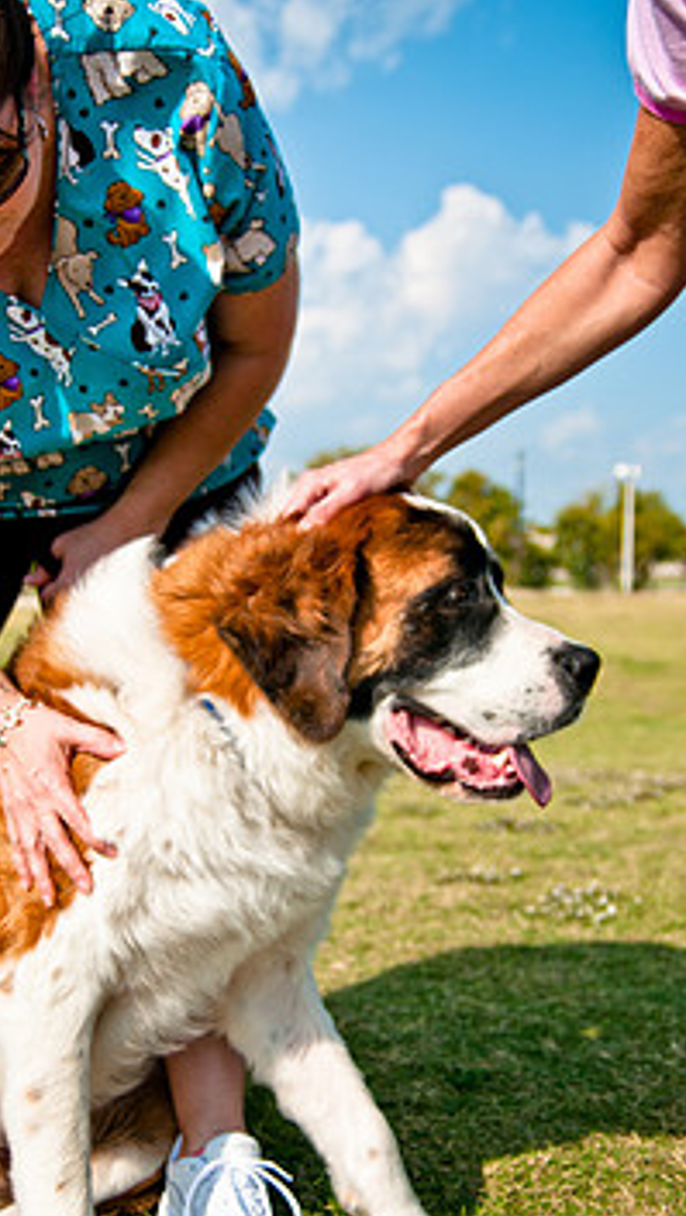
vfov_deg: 46.2
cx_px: 295
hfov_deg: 27.1
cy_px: 717
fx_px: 1420
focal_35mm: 44
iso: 200
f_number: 2.8
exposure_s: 1/3200
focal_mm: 22
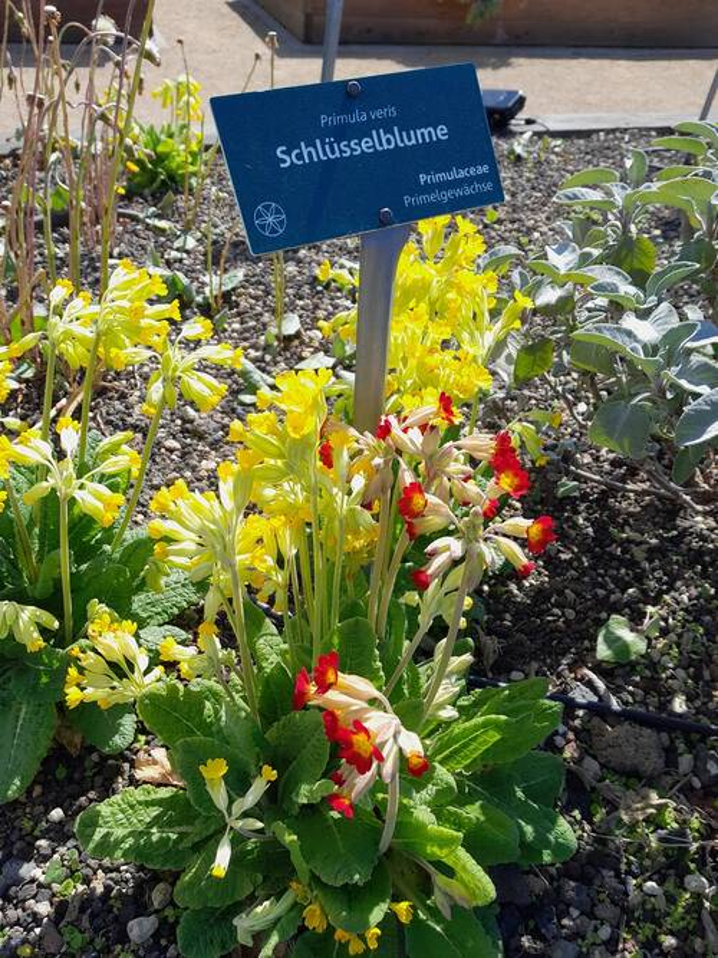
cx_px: 359
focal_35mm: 26
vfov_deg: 67.3
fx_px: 719
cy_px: 479
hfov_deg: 53.0
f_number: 1.8
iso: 40
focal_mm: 4
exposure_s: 1/935
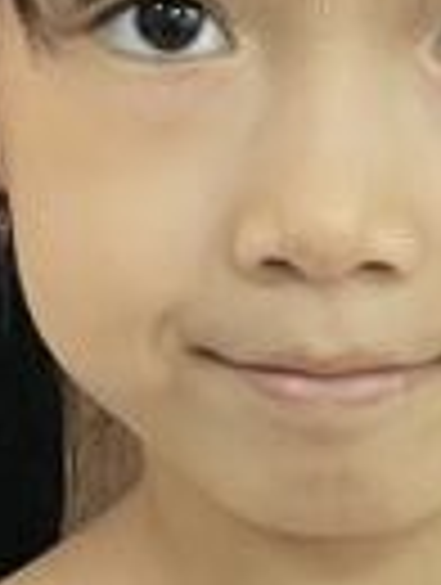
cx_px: 338
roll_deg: -0.9
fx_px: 6772
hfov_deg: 3.7
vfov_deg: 4.9
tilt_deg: -20.8
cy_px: 1148
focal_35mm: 400
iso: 80
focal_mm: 6
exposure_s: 1/100
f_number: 2
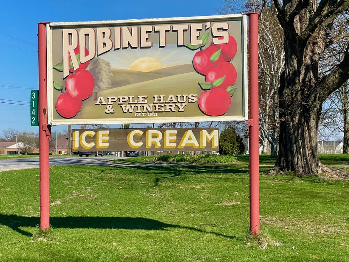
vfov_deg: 28.0
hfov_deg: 36.8
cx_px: 174
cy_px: 131
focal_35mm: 52
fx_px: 524
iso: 25
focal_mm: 6
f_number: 2
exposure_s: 1/1653
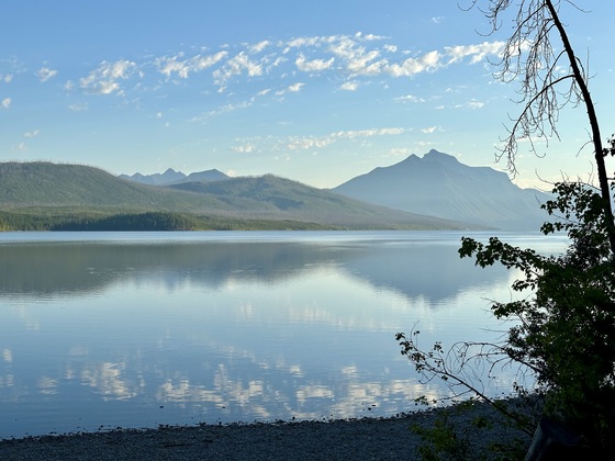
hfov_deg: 39.7
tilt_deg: +0.2
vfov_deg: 30.3
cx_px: 308
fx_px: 853
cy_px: 230
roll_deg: +0.3
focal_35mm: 48
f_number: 1.78
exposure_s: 1/3876
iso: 64
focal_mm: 6.86
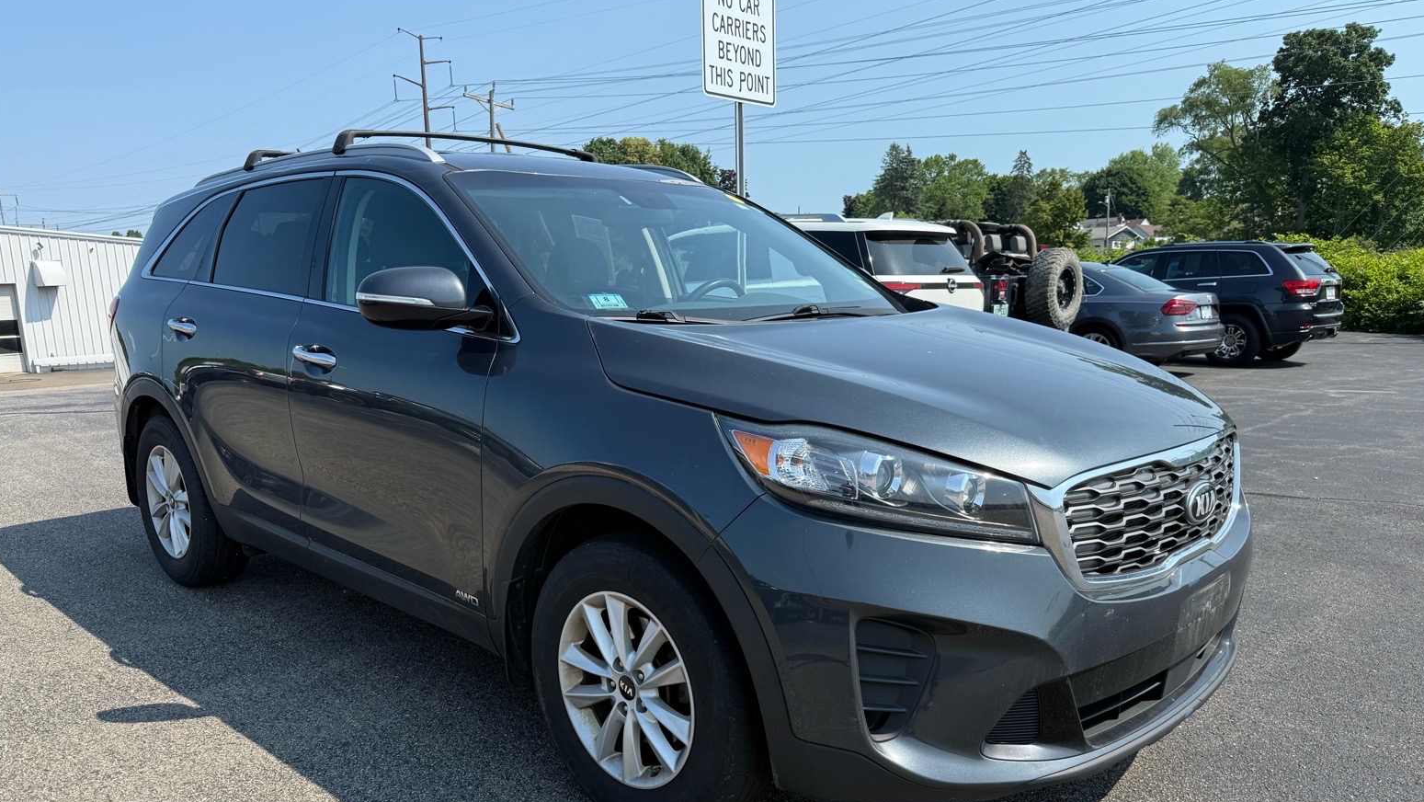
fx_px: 1020
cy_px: 527
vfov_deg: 42.4
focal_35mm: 27
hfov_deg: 69.8
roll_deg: +2.1
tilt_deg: -11.1
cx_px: 700
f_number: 1.78
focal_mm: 6.76
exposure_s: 1/2370
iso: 80
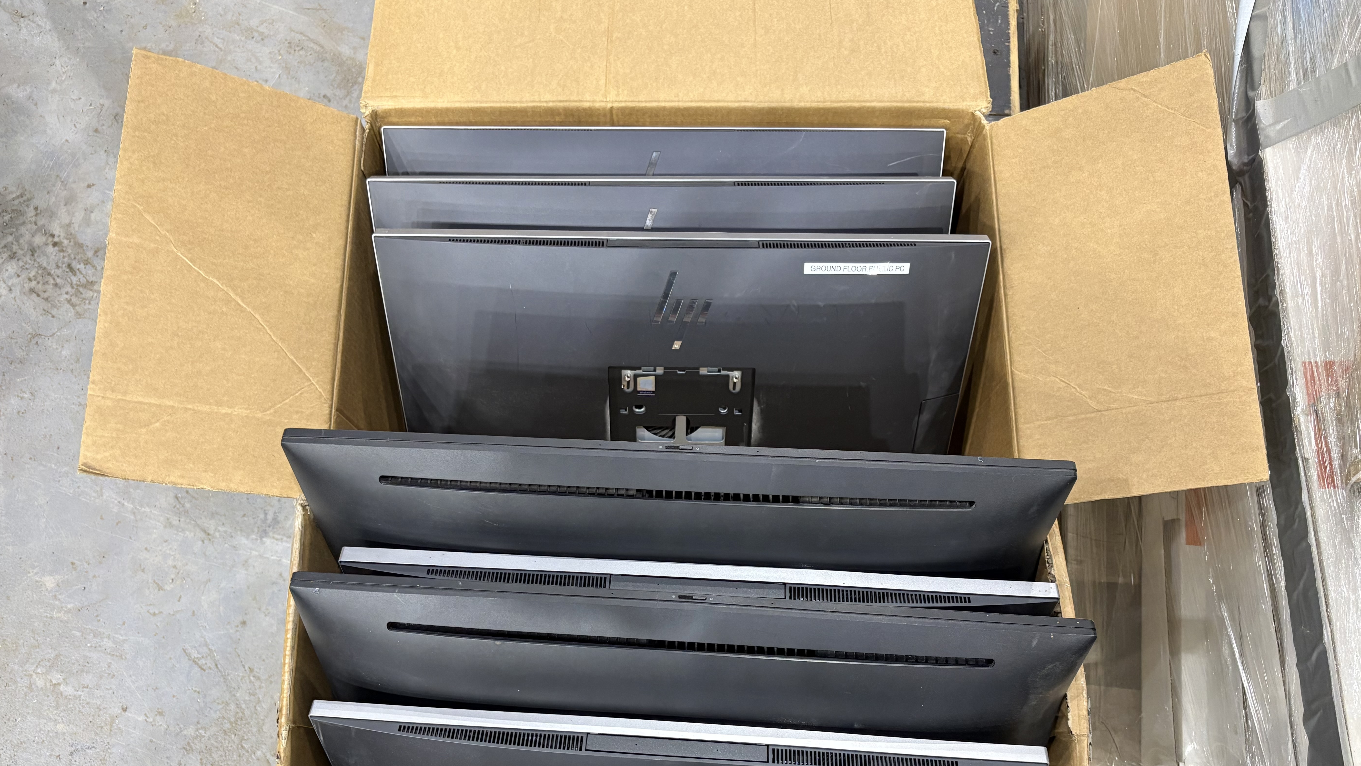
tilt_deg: -75.9
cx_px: 684
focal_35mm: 29
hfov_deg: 66.1
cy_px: 503
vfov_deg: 39.8
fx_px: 1047
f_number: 1.6
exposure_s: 1/50
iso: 250
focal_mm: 5.96
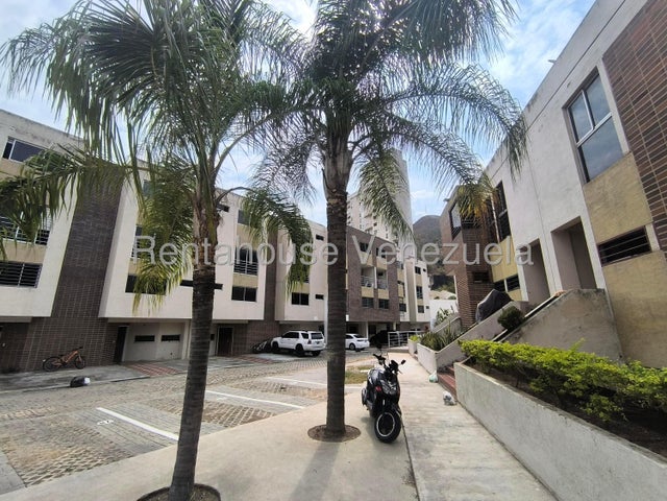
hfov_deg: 94.5
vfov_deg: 78.1
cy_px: 250
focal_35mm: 16
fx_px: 308
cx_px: 334
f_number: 2.2
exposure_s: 1/4408
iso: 50
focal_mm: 1.65
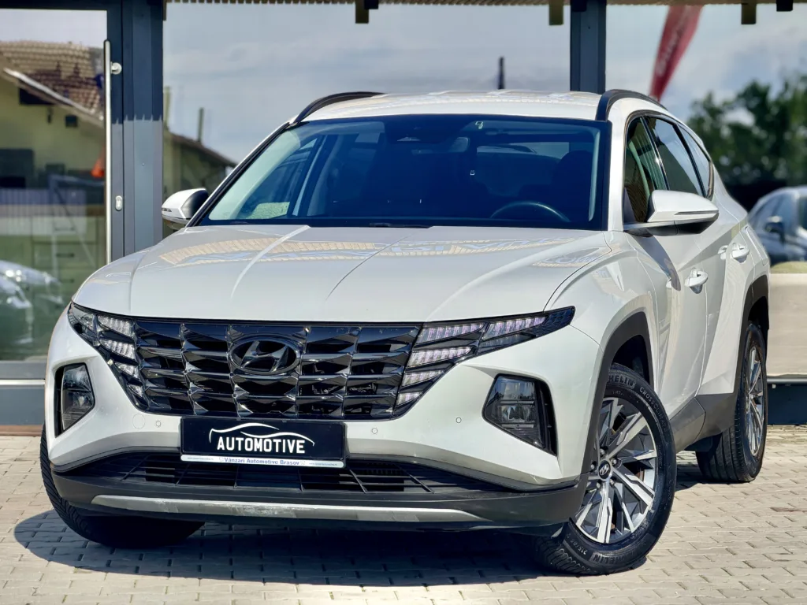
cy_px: 302
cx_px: 404
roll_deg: +0.5
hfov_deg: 19.6
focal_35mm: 100
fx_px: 2331
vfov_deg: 14.8
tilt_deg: -2.7
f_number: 2.8
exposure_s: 1/1464
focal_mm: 16.89
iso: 20
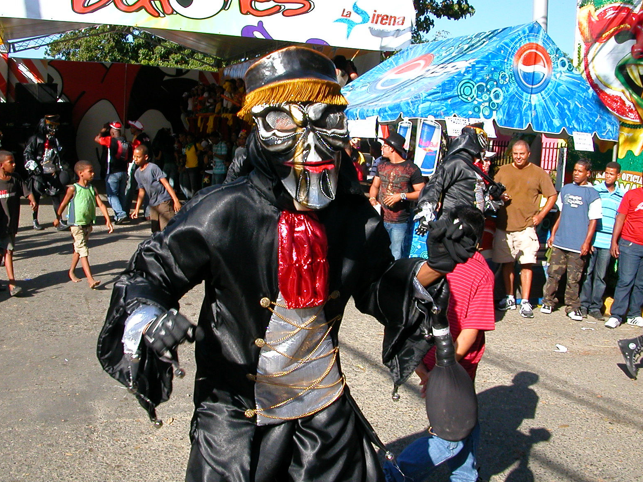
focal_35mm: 38
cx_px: 319
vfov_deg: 37.7
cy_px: 237
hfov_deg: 49.0
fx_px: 706
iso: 100
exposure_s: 1/353
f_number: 4.5
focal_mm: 5.6
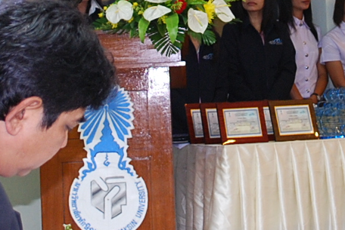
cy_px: -64
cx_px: 227
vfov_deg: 8.9
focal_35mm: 153
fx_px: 1468
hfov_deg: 13.4
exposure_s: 1/20
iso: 400
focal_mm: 24
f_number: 4.2
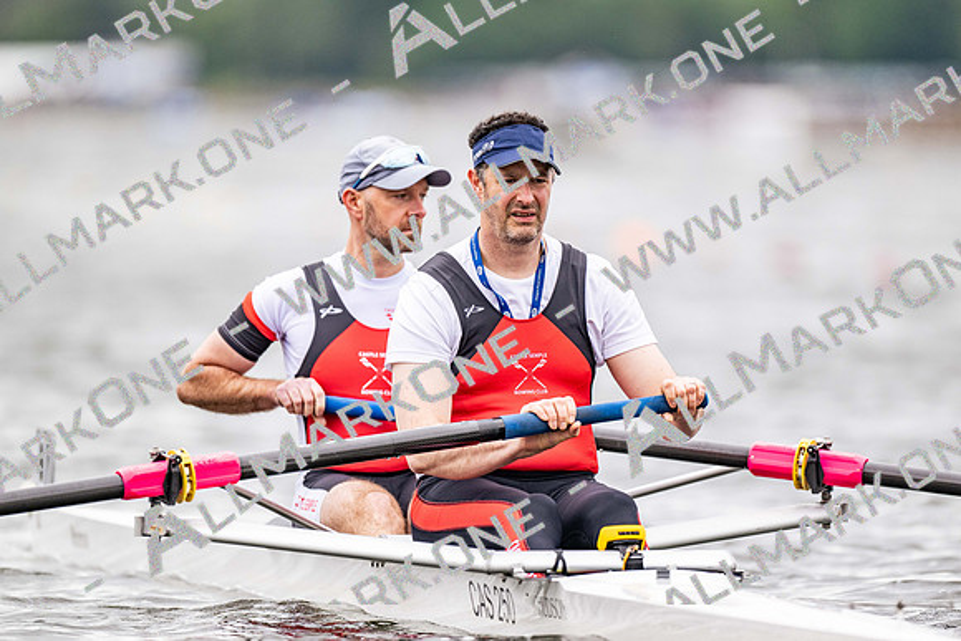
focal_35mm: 600
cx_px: 480
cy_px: 320
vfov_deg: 2.3
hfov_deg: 3.4
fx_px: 16020
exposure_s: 1/2500
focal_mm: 600
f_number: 4
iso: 800
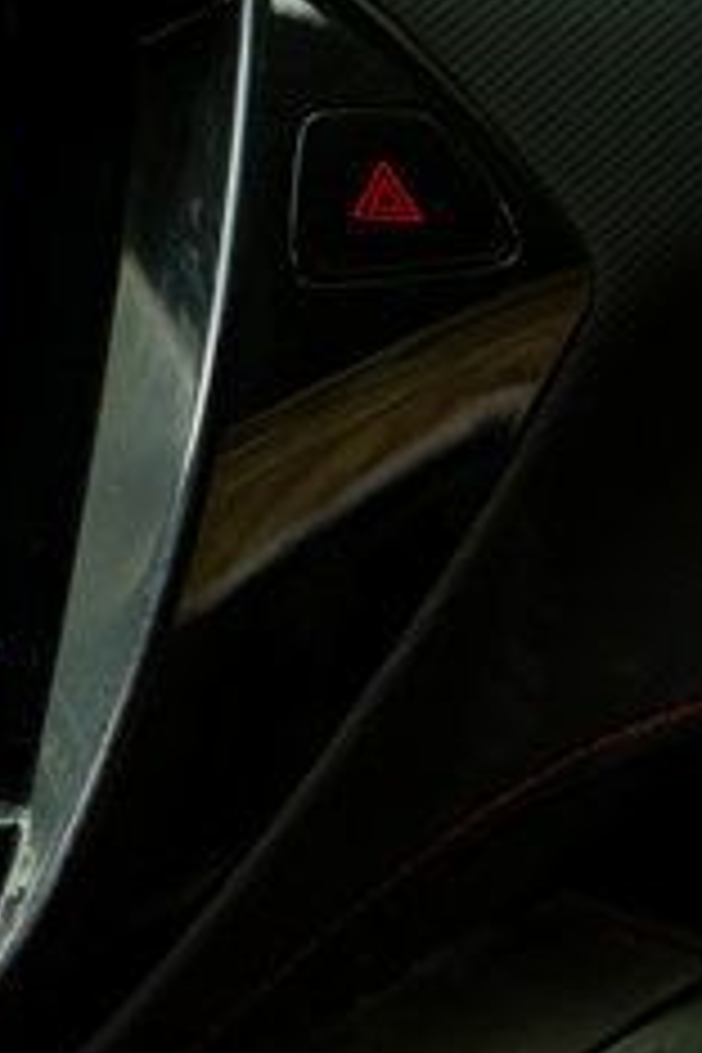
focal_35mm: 123
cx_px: -554
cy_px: 583
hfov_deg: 10.5
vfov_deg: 16.6
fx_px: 3597
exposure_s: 1/160
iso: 640
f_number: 2.8
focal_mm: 45
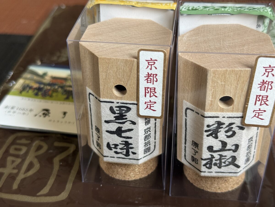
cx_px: 138
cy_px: 104
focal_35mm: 48
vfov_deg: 30.3
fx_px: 381
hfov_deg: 39.7
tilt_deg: -34.1
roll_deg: +0.2
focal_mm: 6.76
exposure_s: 1/60
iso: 125
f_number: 1.78
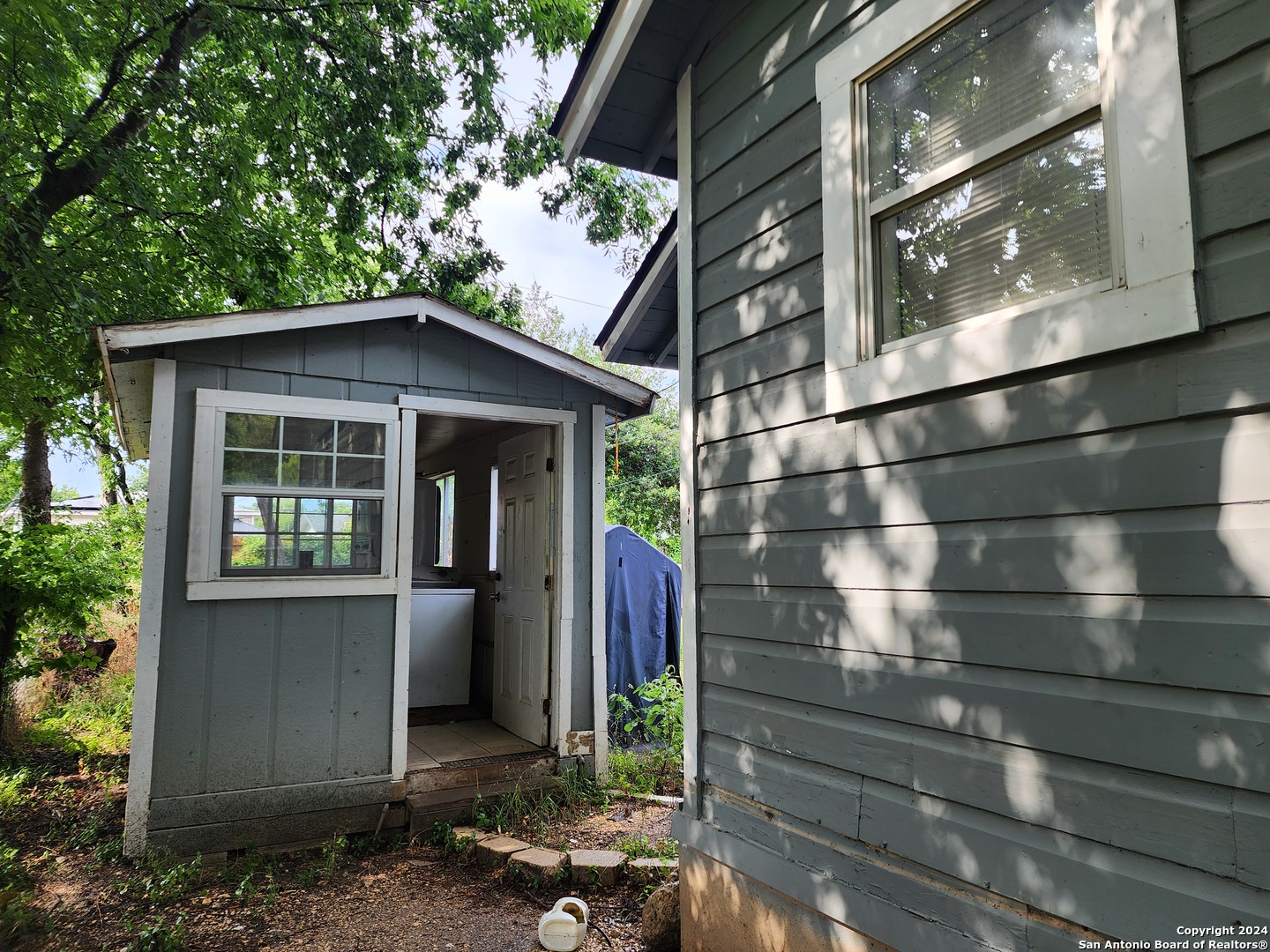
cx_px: 635
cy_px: 476
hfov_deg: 73.9
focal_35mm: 23
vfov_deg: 58.9
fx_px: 844
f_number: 1.8
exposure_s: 1/180
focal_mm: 6.4
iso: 40
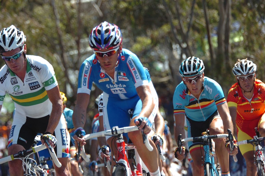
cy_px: 88
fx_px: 2094
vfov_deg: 4.8
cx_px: 132
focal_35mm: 285
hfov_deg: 7.2
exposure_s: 1/640
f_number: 5.6
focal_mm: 190
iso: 500
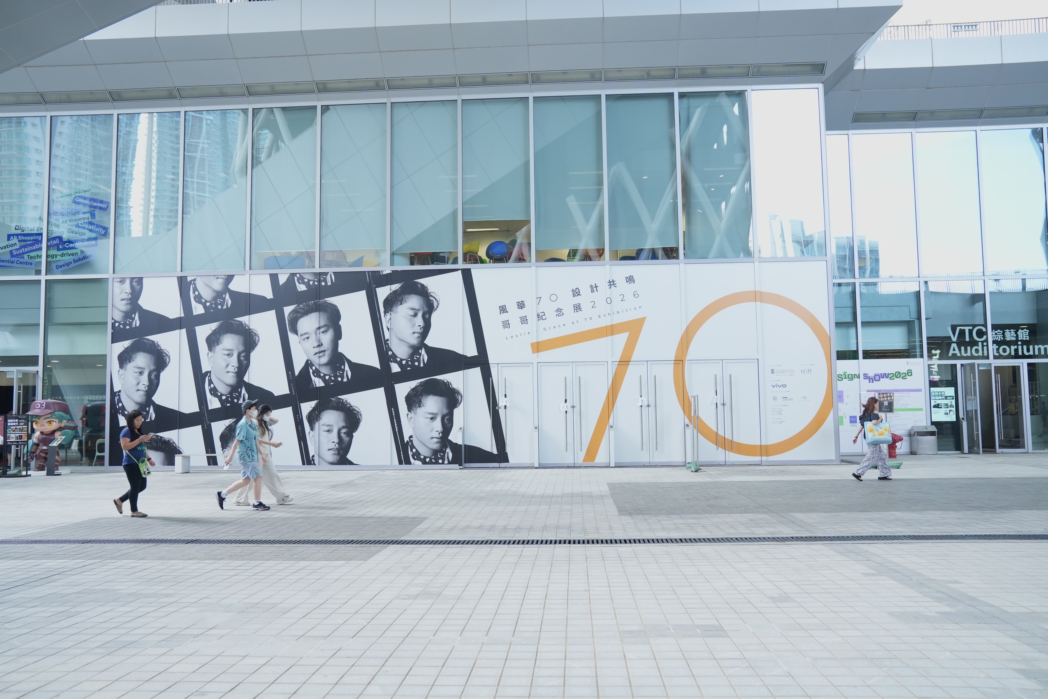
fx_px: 844
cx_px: 524
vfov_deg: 45.0
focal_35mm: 29
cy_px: 350
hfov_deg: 63.7
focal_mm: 29
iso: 2000
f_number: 4.5
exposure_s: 1/200
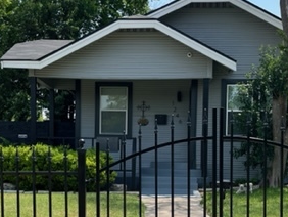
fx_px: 491
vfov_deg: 24.4
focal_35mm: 59
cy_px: 178
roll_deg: -0.5
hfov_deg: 32.7
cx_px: 135
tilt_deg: -2.6
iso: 50
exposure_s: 1/2101
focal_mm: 5.1
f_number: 1.6
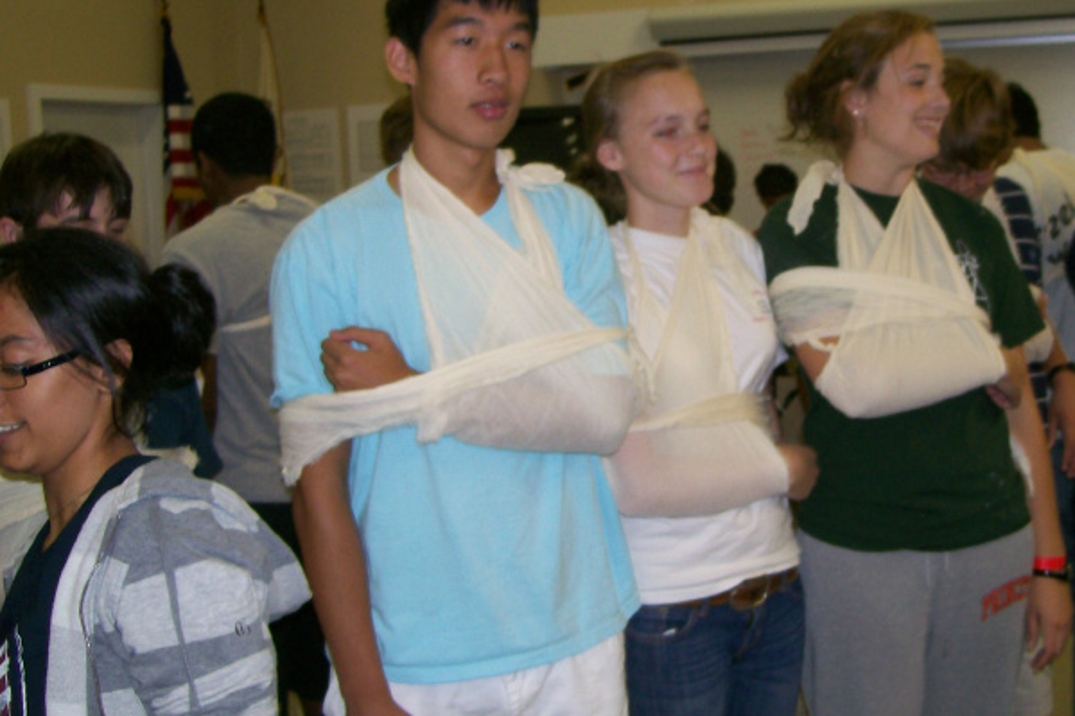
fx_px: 1493
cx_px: 675
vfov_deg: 27.0
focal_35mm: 50
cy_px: 364
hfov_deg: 39.3
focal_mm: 6
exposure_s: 1/64
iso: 80
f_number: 2.7
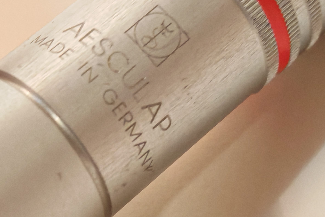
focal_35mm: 148
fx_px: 1336
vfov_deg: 9.3
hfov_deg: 13.9
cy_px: 97
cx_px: 151
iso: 400
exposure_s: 1/50
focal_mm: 6.83
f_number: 2
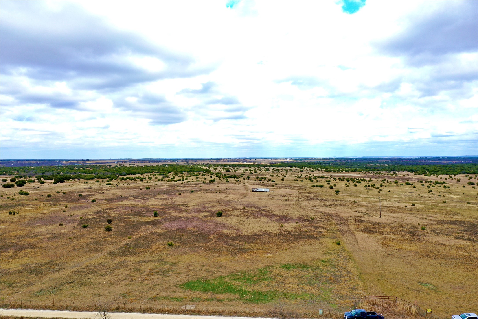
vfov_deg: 46.4
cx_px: 239
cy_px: 160
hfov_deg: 65.5
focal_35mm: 28
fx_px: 372
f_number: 5
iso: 100
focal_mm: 10.26
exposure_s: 1/200
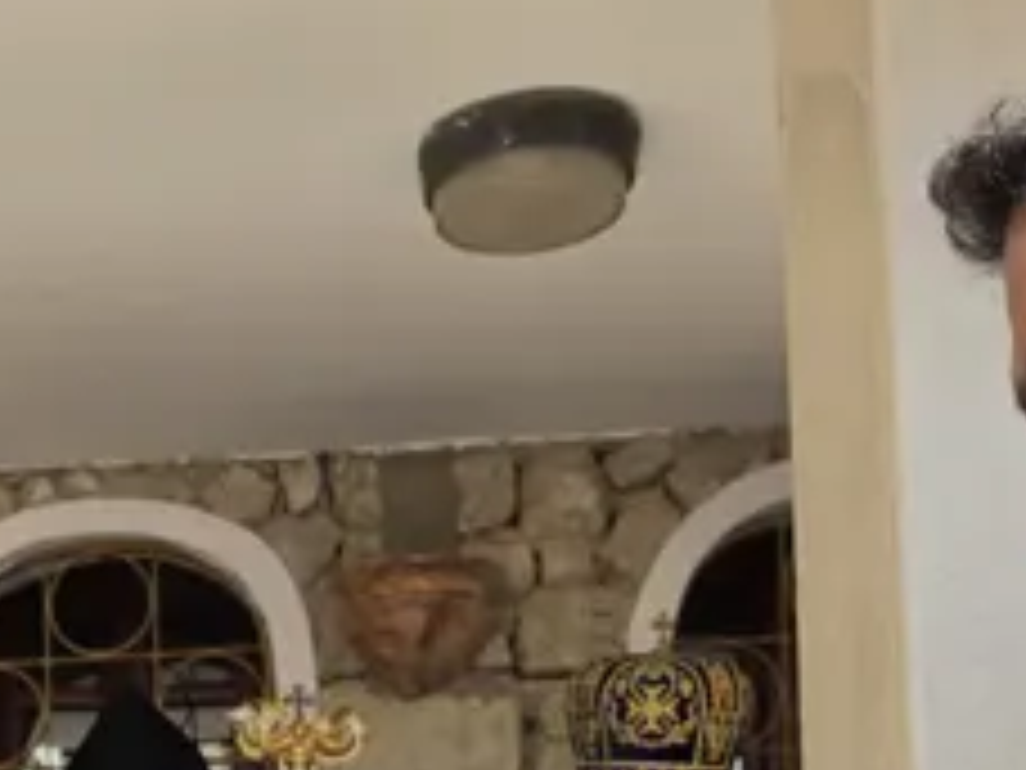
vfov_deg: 24.5
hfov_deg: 33.1
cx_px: 94
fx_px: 1630
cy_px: 878
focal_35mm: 55
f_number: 1.4
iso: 64
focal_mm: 6.5
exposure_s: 1/4432
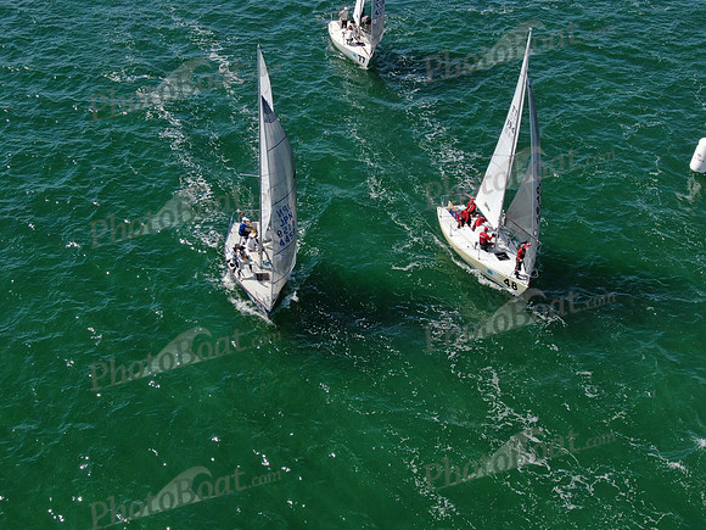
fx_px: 959
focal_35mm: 47
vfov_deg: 30.9
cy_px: 265
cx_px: 353
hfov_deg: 40.4
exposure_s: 1/800
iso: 100
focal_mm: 8.42
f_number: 3.8
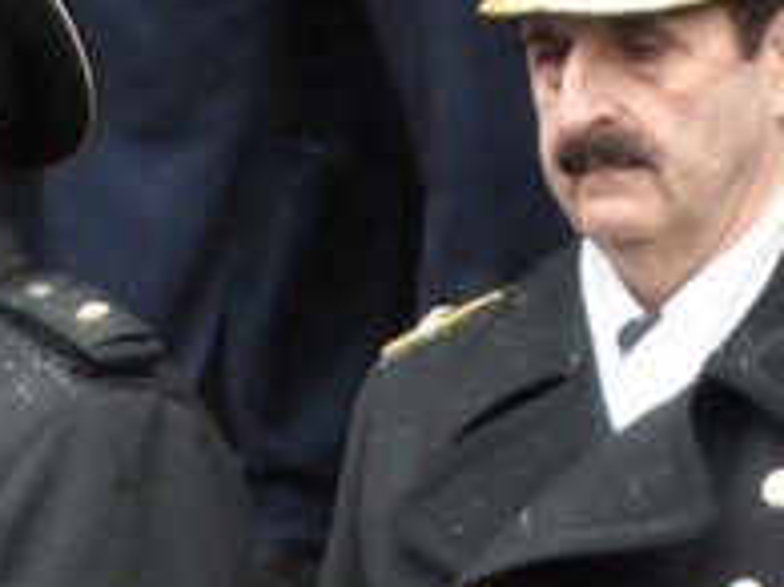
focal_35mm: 530
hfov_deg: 3.7
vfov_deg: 2.8
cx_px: 1725
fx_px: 11996
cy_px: -523
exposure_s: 1/800
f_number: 4.8
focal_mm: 62
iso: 3200
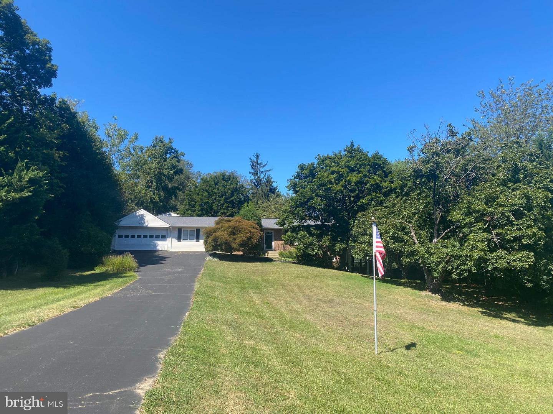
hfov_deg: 67.3
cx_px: 276
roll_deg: +0.6
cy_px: 207
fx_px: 415
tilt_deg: +10.5
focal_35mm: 26
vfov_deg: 53.1
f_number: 1.8
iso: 32
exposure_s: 1/1330
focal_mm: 4.25
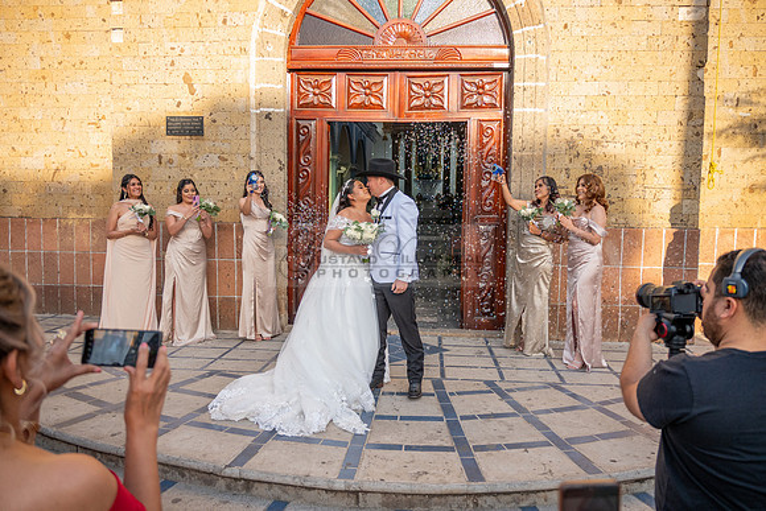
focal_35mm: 28
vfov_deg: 46.4
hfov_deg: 65.5
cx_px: 383
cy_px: 256
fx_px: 596
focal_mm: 28
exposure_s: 1/1600
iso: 1000
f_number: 4
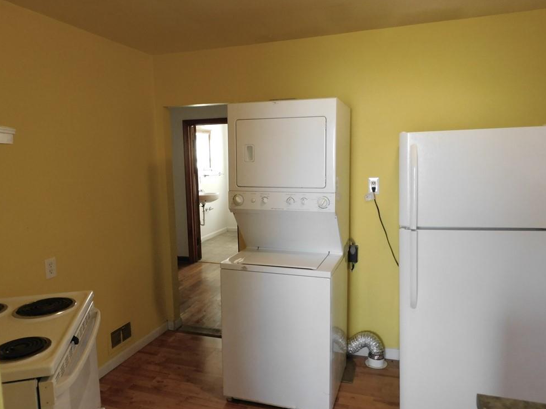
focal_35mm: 25
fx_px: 394
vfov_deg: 54.9
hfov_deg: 69.4
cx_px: 273
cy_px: 201
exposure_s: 1/30
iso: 360
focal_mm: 4.3
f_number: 3.3
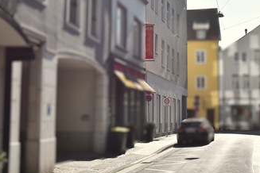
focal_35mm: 55
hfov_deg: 36.0
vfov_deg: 24.6
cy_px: 69
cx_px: 164
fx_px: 397
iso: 180
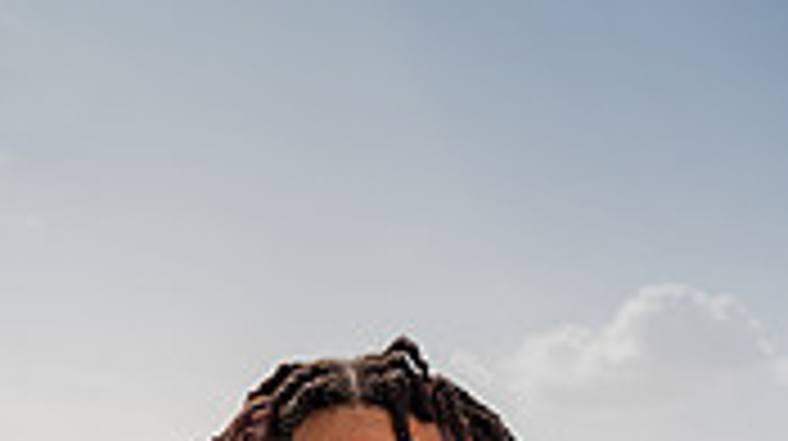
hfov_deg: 22.0
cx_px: 378
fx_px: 2025
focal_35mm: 97
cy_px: 972
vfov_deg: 11.0
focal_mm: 36
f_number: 8
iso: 50
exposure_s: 1/250
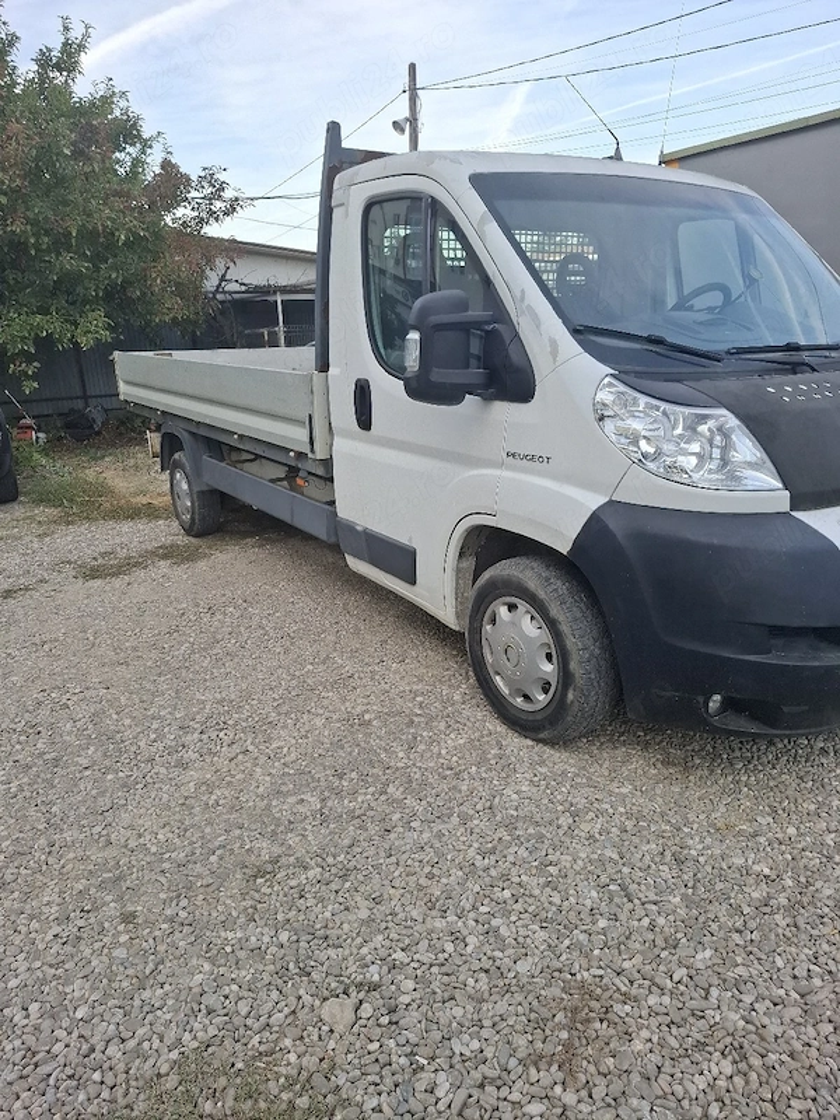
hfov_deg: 58.9
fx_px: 744
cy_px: 560
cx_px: 420
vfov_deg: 73.9
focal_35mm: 23
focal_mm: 5.54
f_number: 1.8
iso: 50
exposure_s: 1/625
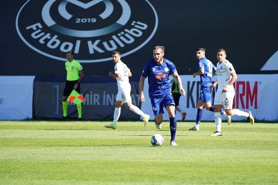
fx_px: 3089
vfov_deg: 3.4
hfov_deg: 5.2
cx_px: 139
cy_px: 92
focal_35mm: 400
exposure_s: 1/500
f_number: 5.6
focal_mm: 400
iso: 250
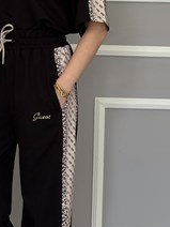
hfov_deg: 12.5
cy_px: 90
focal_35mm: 118
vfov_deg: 16.7
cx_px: 28
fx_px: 773
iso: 100
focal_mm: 6.76
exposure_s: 1/83
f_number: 1.78
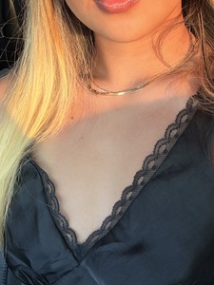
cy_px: 54
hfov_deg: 29.1
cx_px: 120
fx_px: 412
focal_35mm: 50
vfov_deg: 36.8
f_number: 1.9
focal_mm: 2.71
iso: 80
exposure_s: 1/121
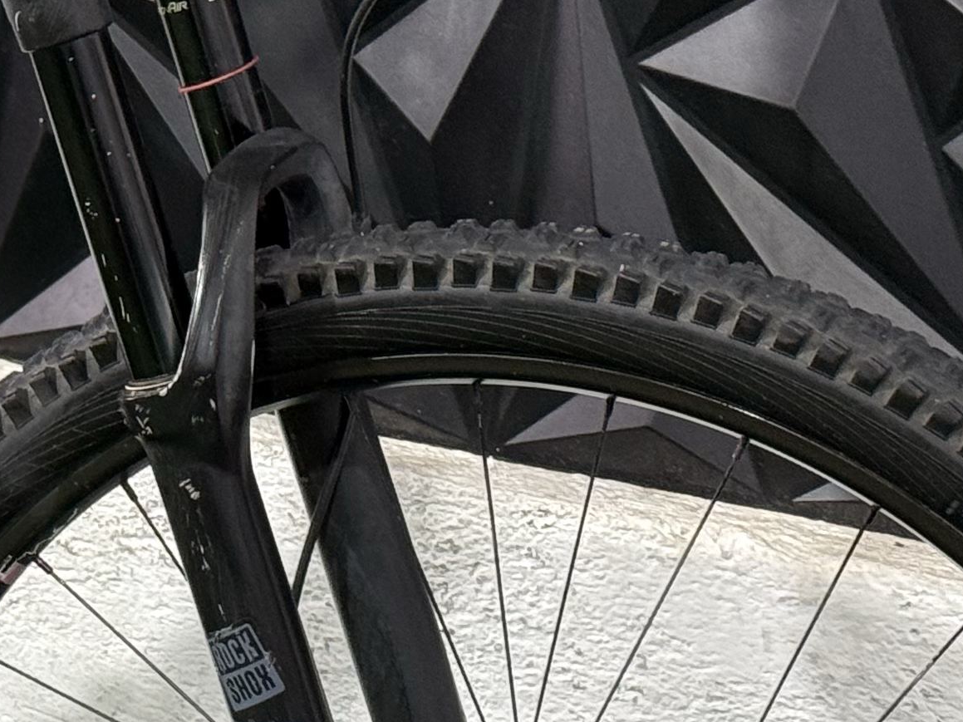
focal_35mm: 167
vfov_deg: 8.9
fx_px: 4645
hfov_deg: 11.5
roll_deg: -3.1
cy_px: 444
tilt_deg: -18.2
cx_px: -354
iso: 200
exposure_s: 1/60
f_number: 1.78
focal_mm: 6.76
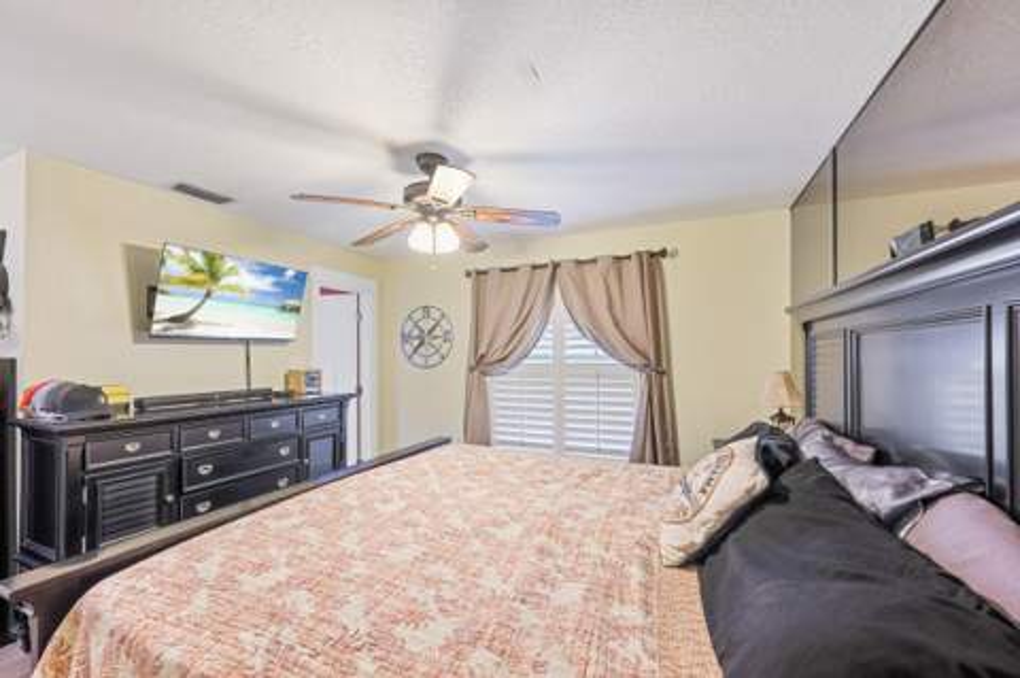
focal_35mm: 14
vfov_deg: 81.1
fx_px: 396
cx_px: 510
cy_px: 339
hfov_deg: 104.3
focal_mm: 14
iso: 500
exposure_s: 1/3
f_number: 6.3
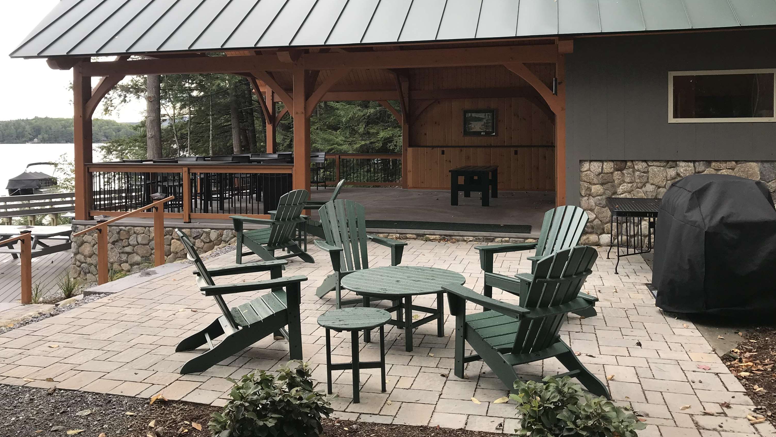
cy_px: 159
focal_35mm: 31
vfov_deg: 37.5
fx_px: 638
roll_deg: +0.0
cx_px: 391
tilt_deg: -2.0
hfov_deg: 62.6
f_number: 1.8
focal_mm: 3.99
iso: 20
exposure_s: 1/196
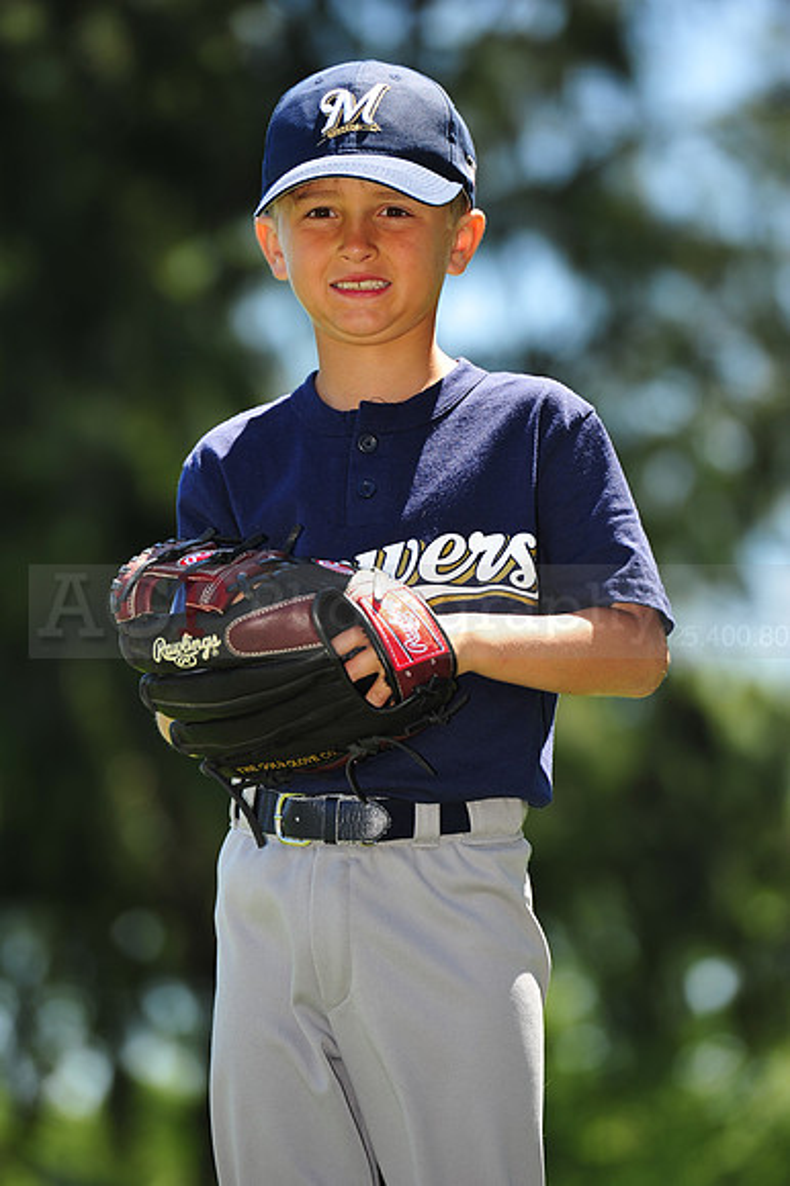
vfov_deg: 10.3
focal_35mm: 200
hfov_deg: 6.9
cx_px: 395
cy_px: 593
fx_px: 6591
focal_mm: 200
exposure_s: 1/500
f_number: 4
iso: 200
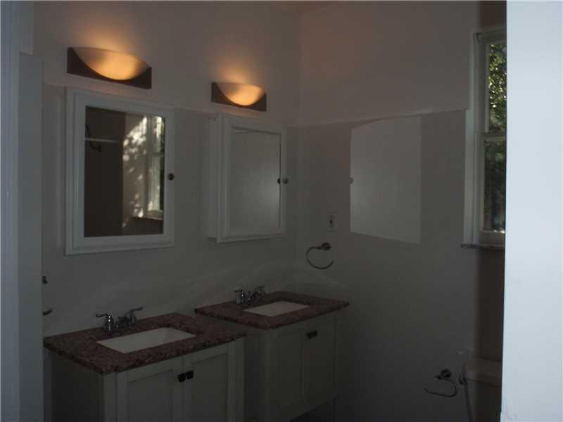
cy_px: 211
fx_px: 553
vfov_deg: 41.8
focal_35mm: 34
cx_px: 282
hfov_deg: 54.0
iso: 200
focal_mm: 6.07
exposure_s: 1/80
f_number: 9
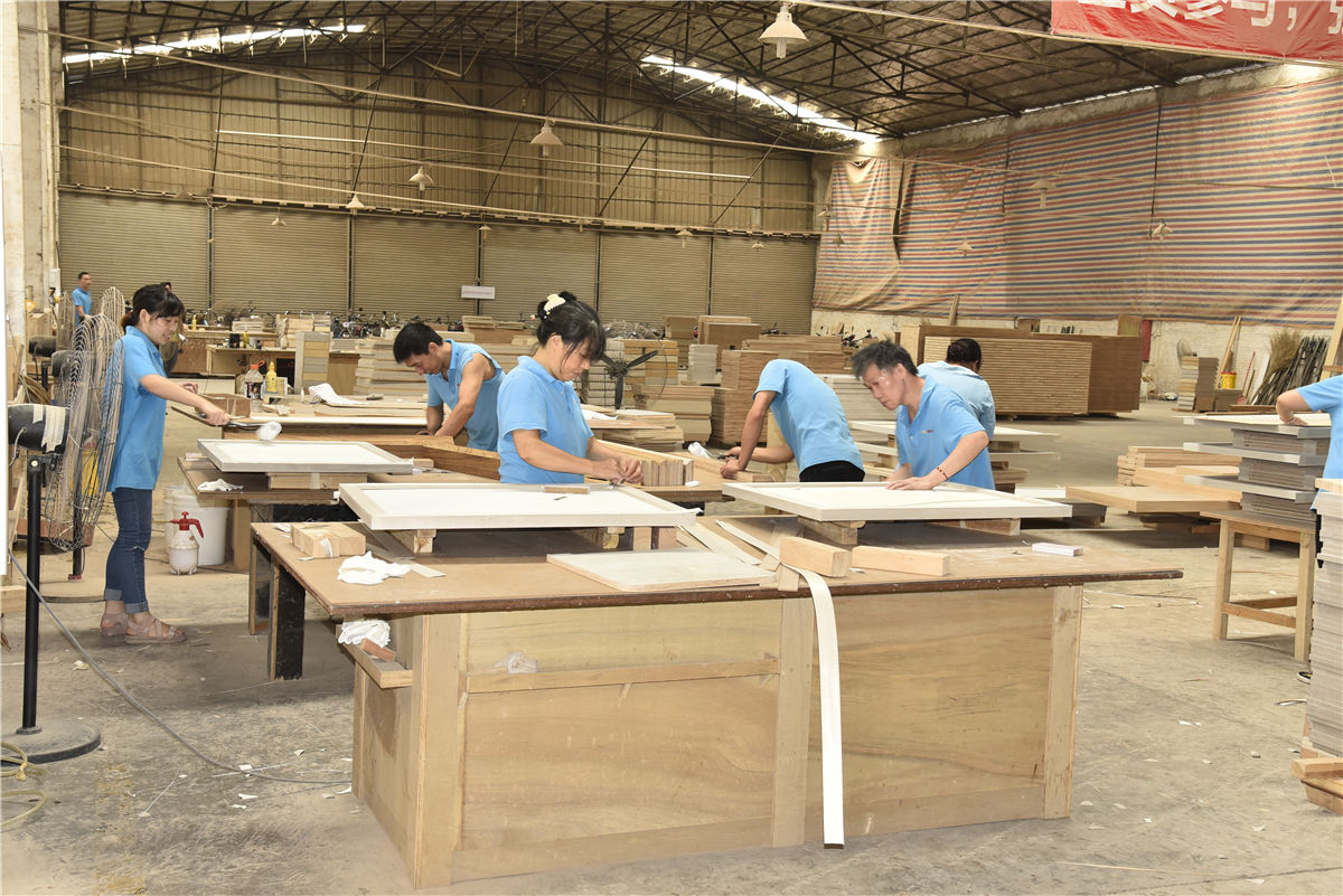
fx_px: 1493
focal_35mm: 40
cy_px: 448
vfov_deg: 33.4
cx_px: 672
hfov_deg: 48.4
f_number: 7.1
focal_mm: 40
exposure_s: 1/30
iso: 800
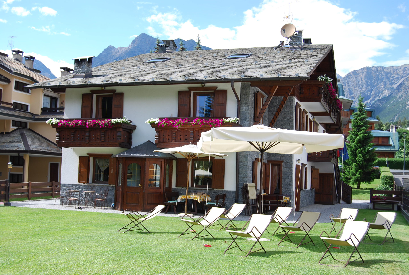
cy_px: 138
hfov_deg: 43.5
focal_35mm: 45
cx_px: 204
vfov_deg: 30.0
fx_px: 512
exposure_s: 1/200
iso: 100
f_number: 7.1
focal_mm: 30
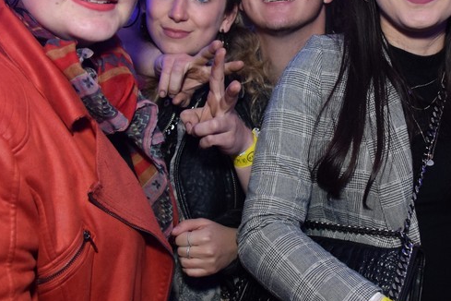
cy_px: 91
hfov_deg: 31.7
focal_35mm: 62
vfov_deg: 21.8
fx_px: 777
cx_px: 343
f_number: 3.5
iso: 1600
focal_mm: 20
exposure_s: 1/40
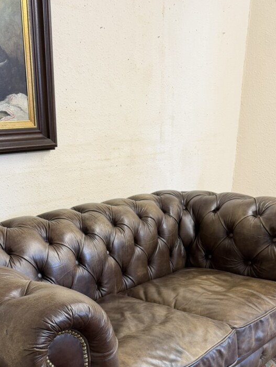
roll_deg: +0.5
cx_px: 110
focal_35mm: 41
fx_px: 436
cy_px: 307
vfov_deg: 43.1
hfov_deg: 35.0
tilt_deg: -24.0
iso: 125
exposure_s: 1/50
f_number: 1.78
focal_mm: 6.76
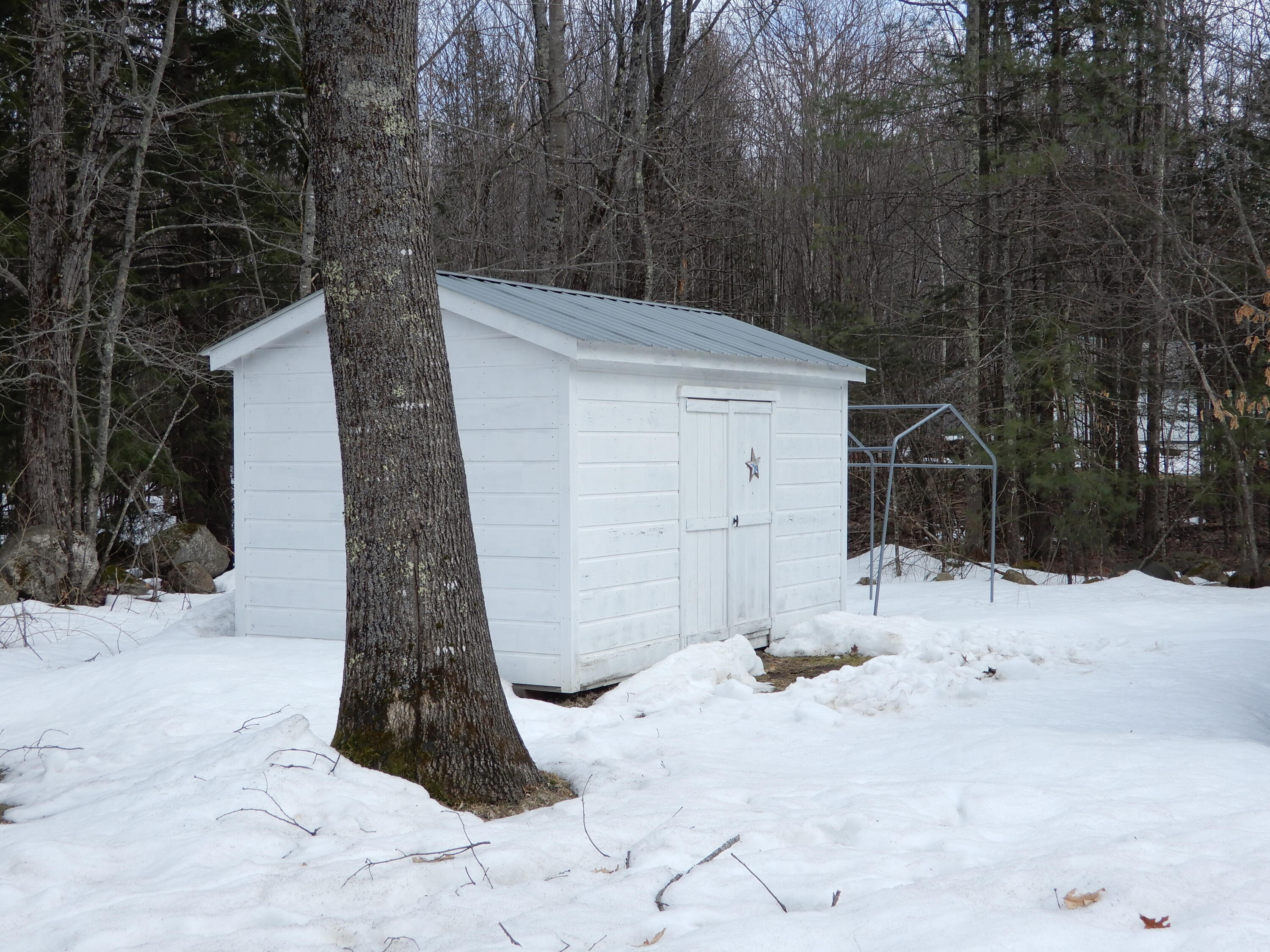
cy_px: 476
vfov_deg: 32.2
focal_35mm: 45
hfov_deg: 42.1
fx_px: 1651
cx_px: 635
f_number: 4
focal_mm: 8
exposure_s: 1/400
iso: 80
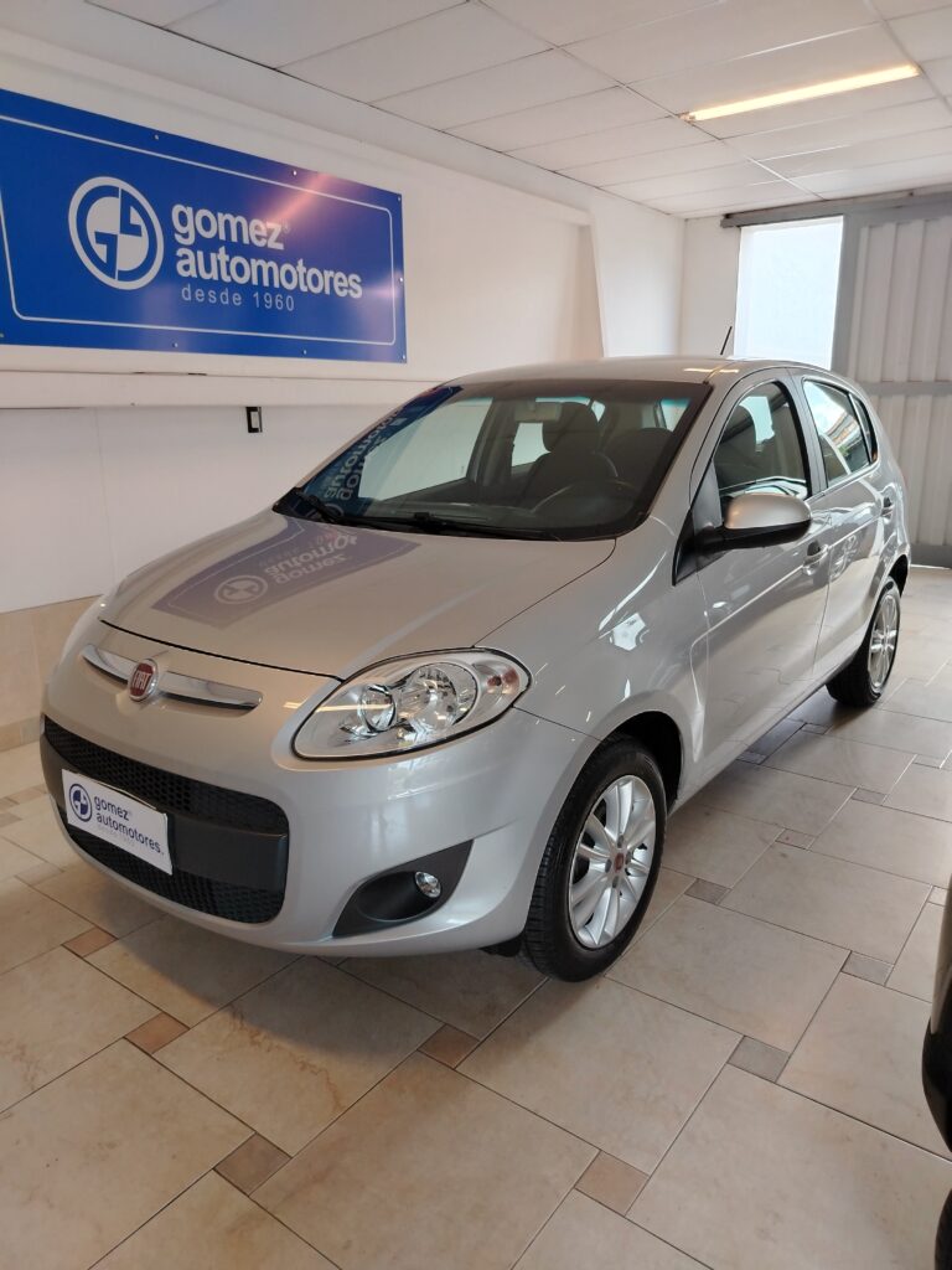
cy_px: 635
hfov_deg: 56.8
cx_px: 476
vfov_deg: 71.6
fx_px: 880
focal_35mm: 24
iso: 322
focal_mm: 5.25
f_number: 1.75
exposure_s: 1/50
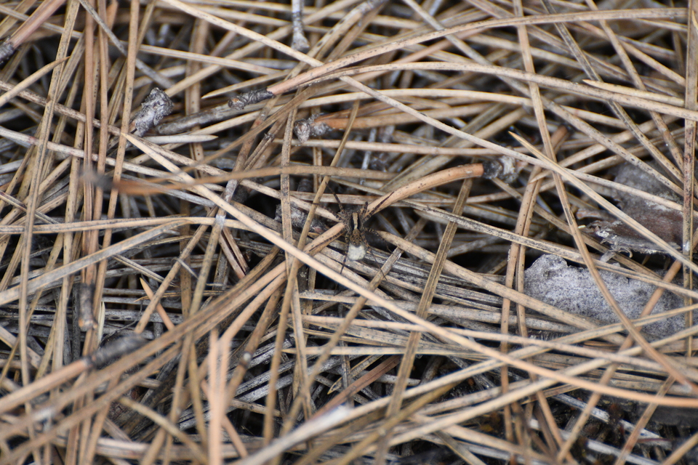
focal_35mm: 450
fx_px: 8724
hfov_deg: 4.6
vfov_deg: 3.1
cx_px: 349
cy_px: 232
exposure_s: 1/2000
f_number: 5.6
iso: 1600
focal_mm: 300
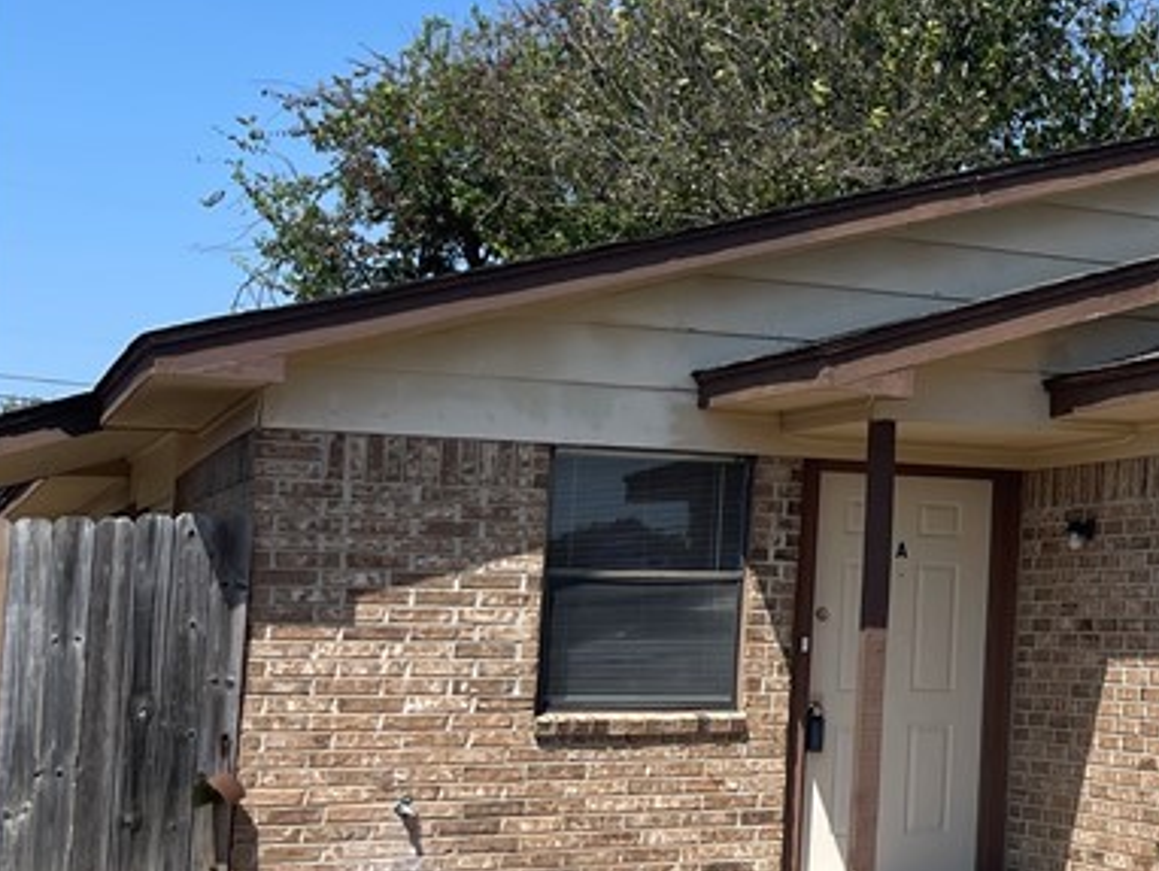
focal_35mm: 67
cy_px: 361
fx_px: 2245
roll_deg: -1.5
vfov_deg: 21.9
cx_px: 1538
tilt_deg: +6.7
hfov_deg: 24.8
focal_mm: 5.1
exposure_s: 1/3922
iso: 32
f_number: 1.6
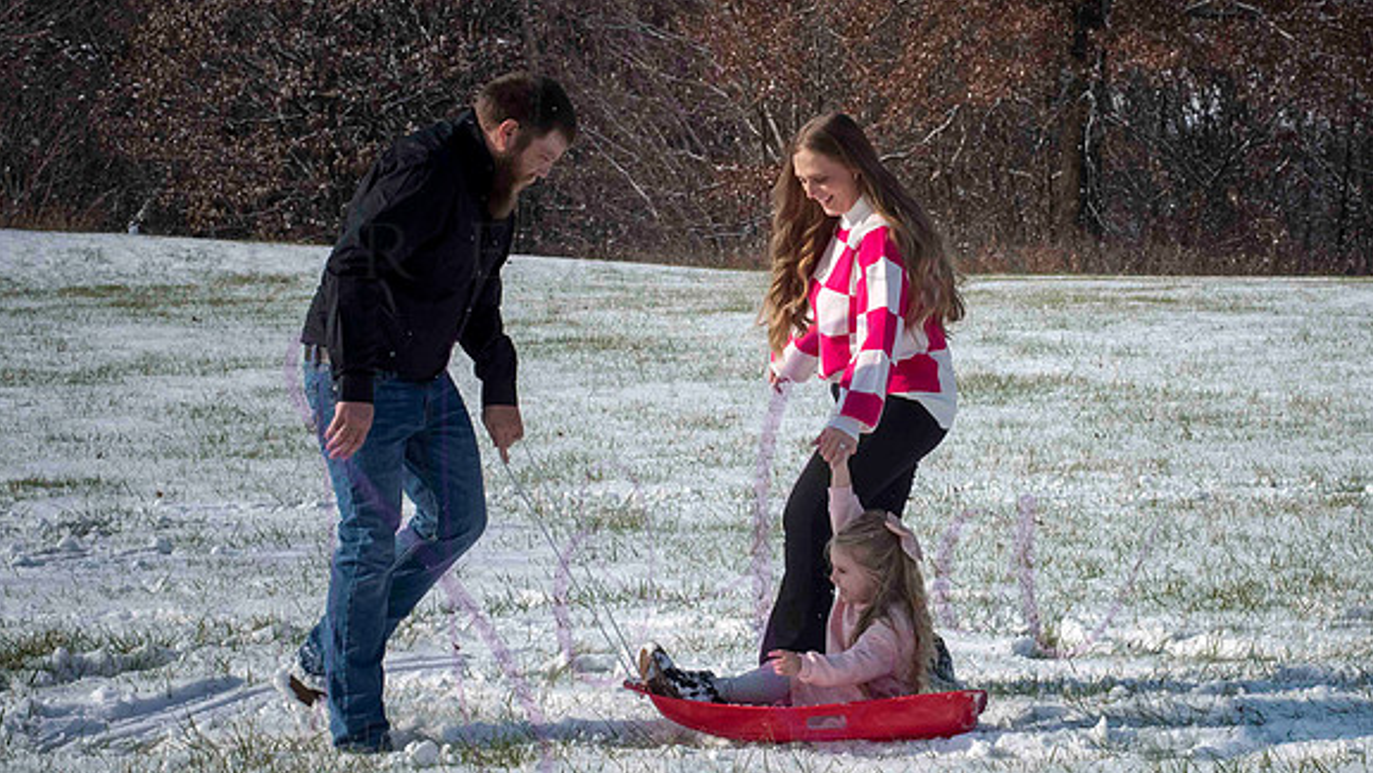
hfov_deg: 19.1
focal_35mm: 112
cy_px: 419
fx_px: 4079
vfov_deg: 10.8
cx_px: 908
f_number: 14
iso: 640
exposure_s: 1/1000
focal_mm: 80
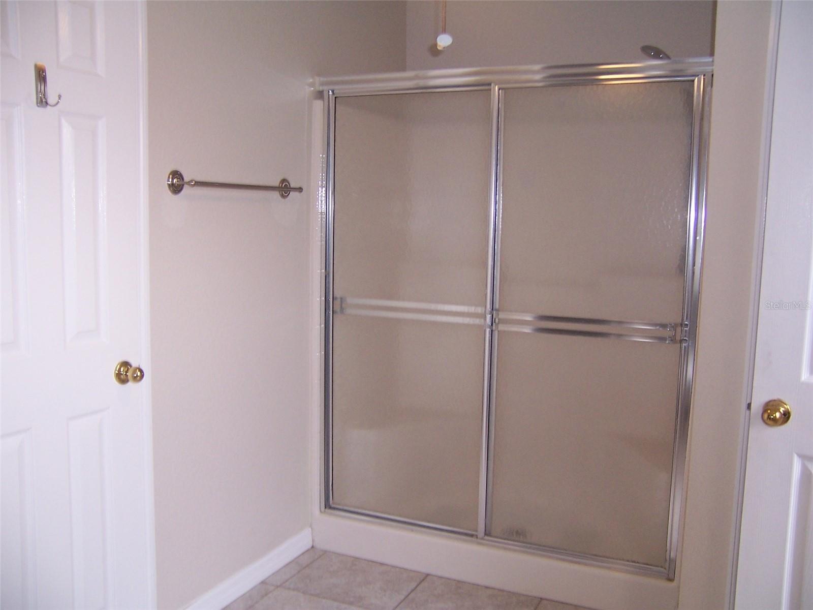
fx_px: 775
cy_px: 305
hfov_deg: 55.4
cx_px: 406
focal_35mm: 33
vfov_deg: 42.9
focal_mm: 5.5
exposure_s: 1/60
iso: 140
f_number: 2.8
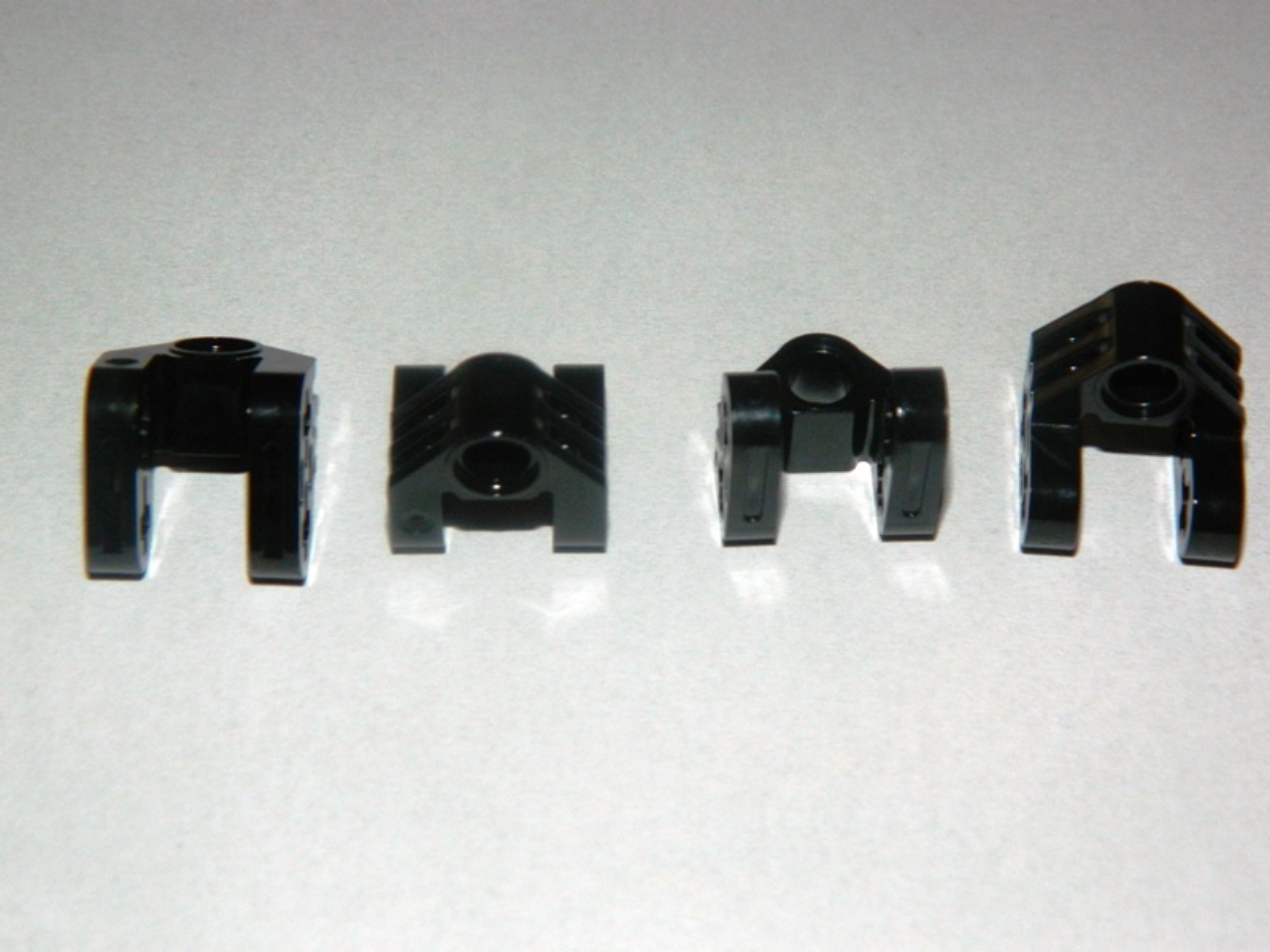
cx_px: 635
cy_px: 476
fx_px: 3082
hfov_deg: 23.3
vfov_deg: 17.6
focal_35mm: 84
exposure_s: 1/50
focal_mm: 15.1
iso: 200
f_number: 11.9
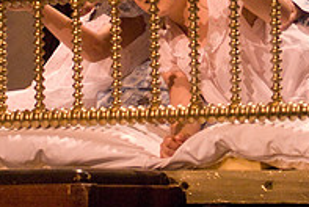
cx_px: 314
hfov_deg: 5.8
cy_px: -69
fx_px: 3043
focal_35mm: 354
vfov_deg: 3.9
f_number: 2.8
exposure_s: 1/160
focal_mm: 80
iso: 1600
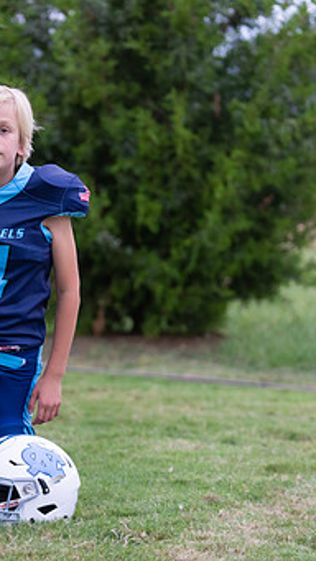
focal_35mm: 161
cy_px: 269
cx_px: 10
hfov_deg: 7.5
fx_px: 2396
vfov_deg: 13.4
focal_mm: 83
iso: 640
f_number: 2.8
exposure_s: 1/320
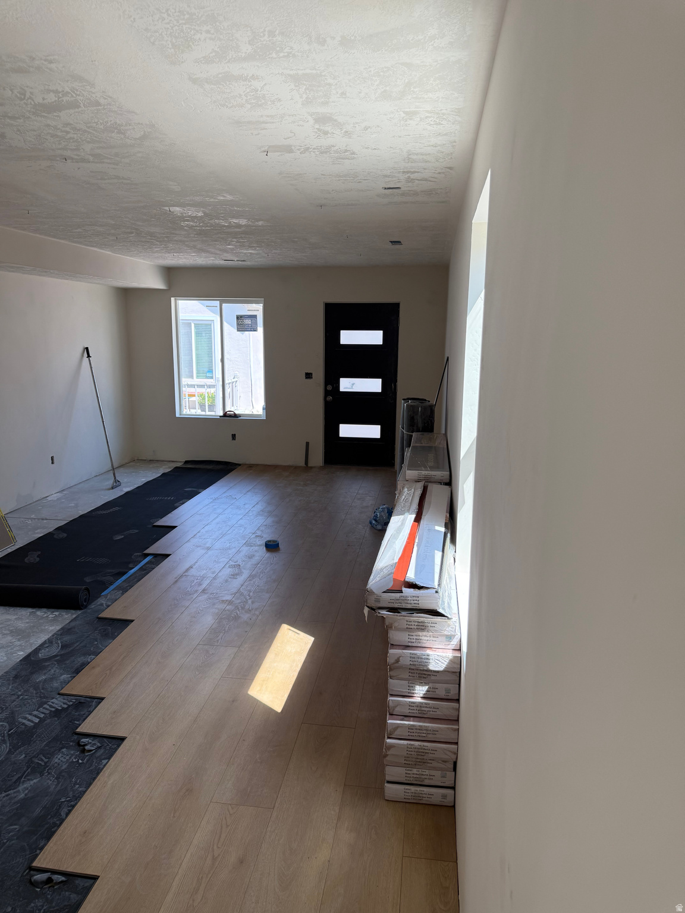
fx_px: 633
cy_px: 456
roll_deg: -0.5
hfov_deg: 56.8
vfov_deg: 71.6
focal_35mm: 24
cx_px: 342
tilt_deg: -11.5
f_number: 1.78
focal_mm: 6.76
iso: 100
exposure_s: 1/407
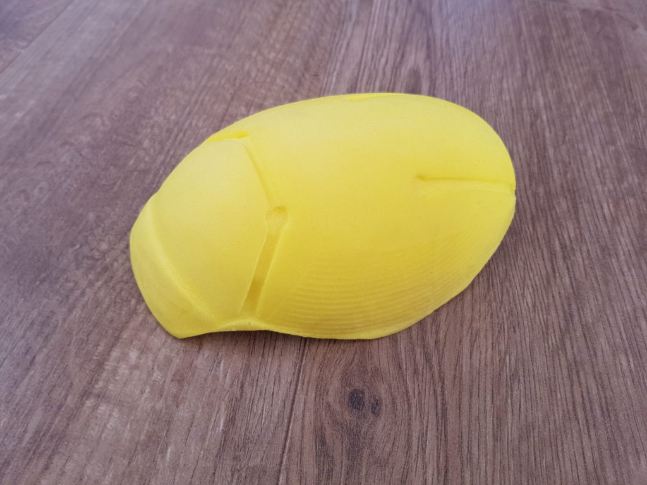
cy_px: 242
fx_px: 486
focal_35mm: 26
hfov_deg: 67.3
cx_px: 324
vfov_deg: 53.1
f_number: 1.7
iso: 64
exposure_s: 1/50
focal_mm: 4.2
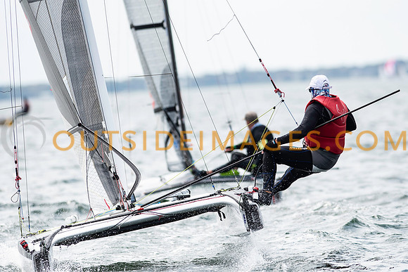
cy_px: 136
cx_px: 204
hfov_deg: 4.6
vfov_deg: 3.1
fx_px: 5101
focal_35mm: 450
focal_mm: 300
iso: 400
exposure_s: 1/4000
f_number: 5
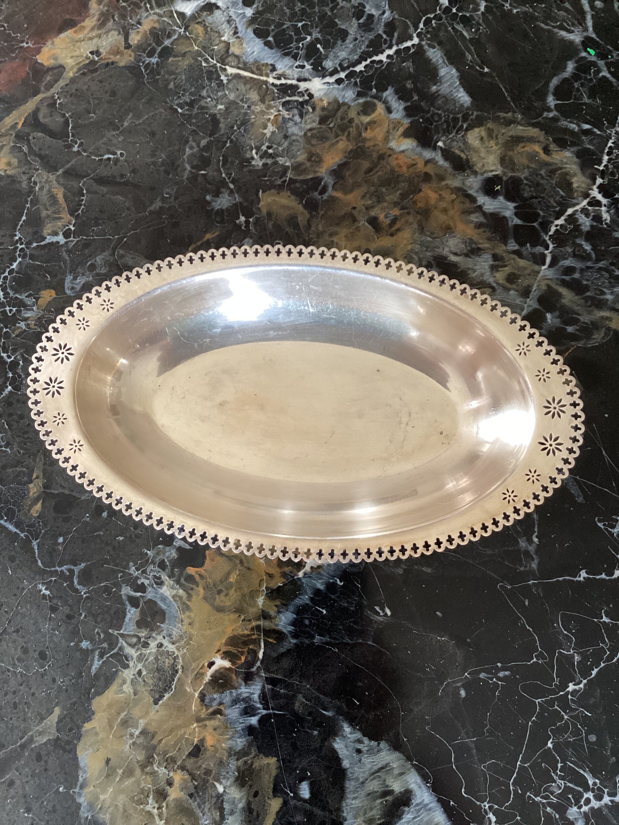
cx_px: 310
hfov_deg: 45.4
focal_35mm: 31
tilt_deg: -77.9
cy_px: 412
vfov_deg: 58.4
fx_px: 739
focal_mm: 3.3
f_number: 2.4
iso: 250
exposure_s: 1/50
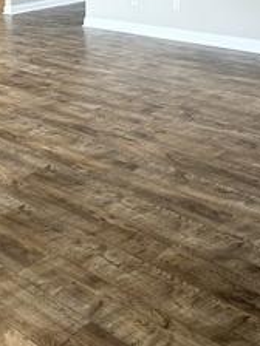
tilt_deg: -10.9
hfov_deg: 24.7
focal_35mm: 58
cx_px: 38
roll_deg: +1.7
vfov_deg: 31.8
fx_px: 581
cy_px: 40
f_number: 1.5
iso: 100
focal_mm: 5.7
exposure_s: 1/60
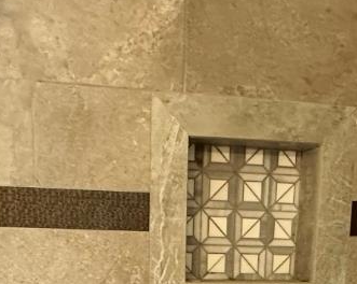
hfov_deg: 30.5
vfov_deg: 21.4
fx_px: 654
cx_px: 159
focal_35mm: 62
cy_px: 402
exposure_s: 1/60
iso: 400
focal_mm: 2.22
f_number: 2.2
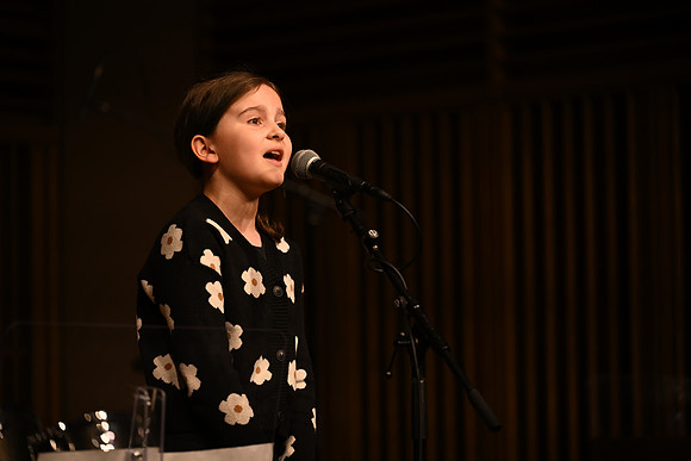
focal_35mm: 145
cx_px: 346
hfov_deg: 14.2
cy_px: 230
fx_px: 2784
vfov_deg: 9.5
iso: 1000
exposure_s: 1/400
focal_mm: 145
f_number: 2.8
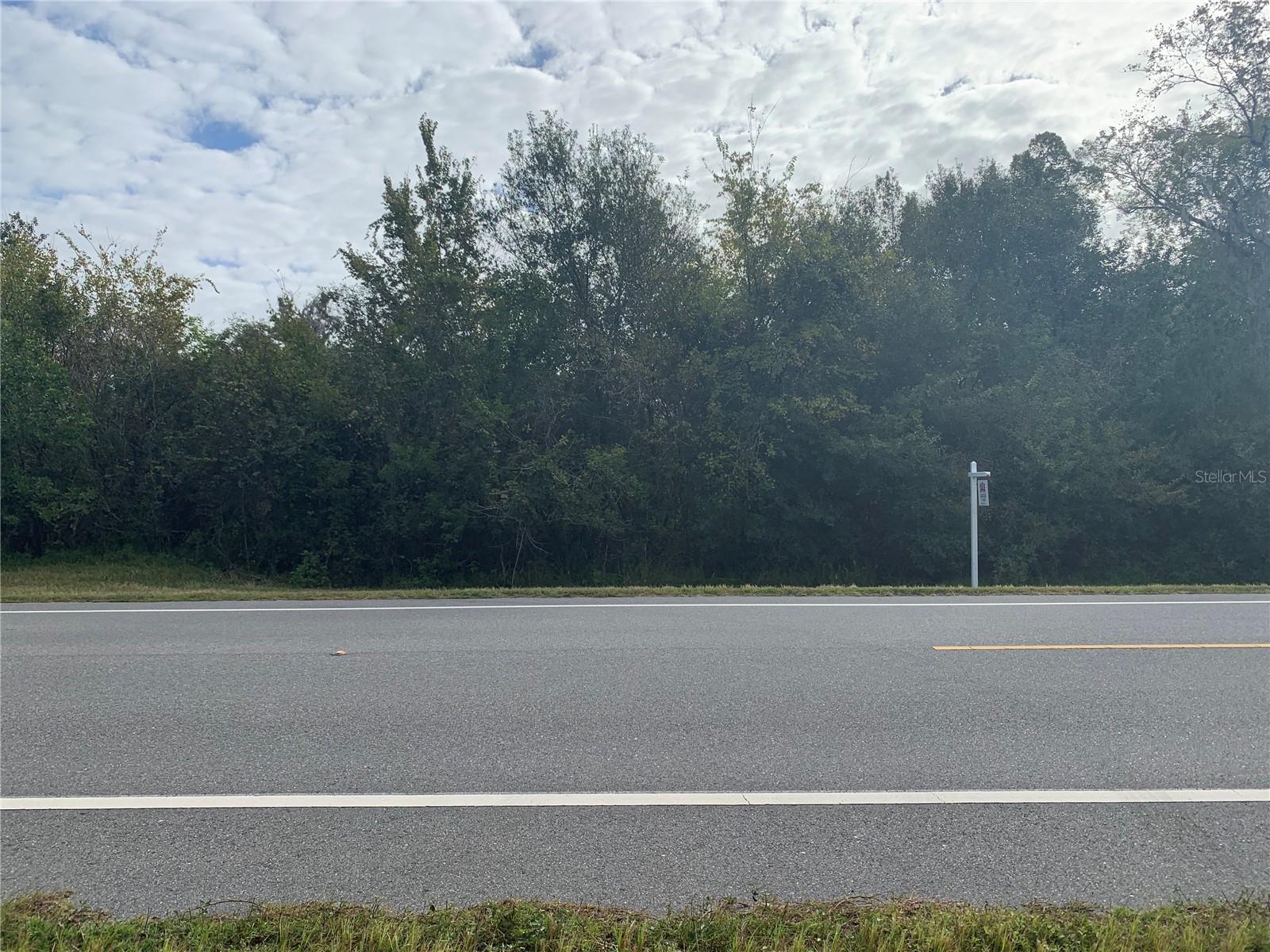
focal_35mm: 26
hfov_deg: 67.3
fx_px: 954
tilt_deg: -0.5
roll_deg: +1.0
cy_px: 476
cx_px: 635
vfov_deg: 53.1
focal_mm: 4.25
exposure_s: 1/2755
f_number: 1.8
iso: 25
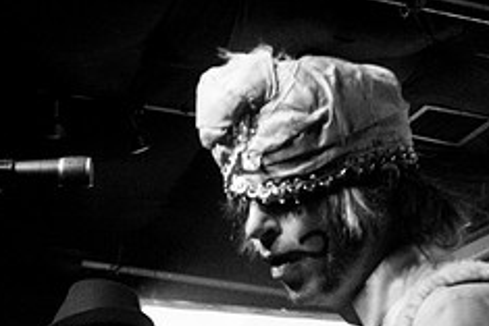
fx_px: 1006
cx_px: 58
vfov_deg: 17.6
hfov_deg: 26.5
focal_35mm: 74
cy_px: 383
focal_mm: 20
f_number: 2.8
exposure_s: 1/80
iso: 1250
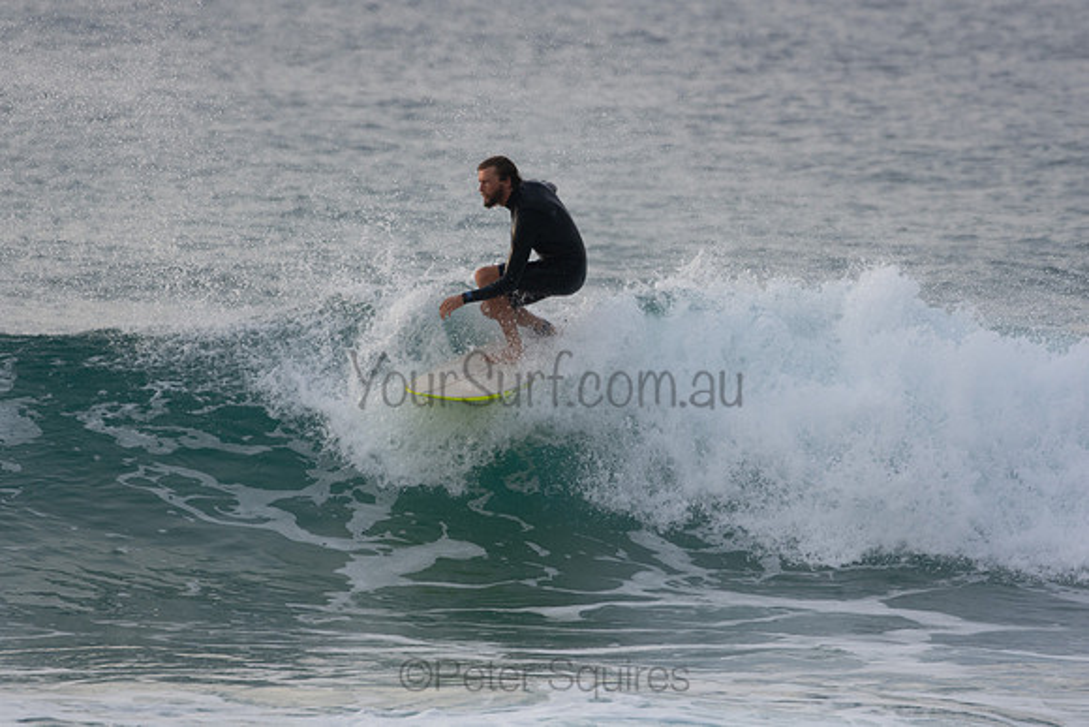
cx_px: 544
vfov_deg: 2.5
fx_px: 16338
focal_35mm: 540
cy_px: 364
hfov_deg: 3.8
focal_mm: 360
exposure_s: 1/1600
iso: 560
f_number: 5.6
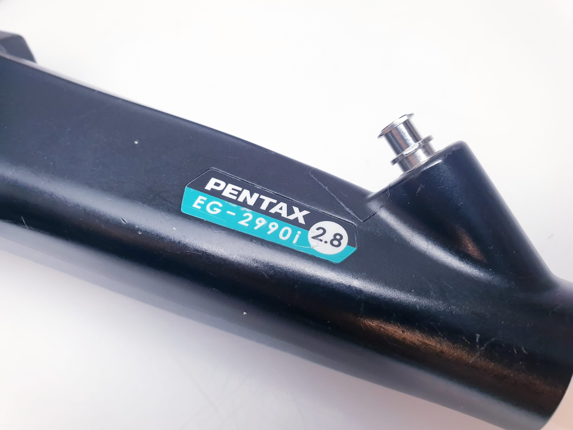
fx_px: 430
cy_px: 215
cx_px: 286
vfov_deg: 53.1
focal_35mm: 26
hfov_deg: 67.3
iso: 80
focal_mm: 4.3
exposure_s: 1/50
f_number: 2.4
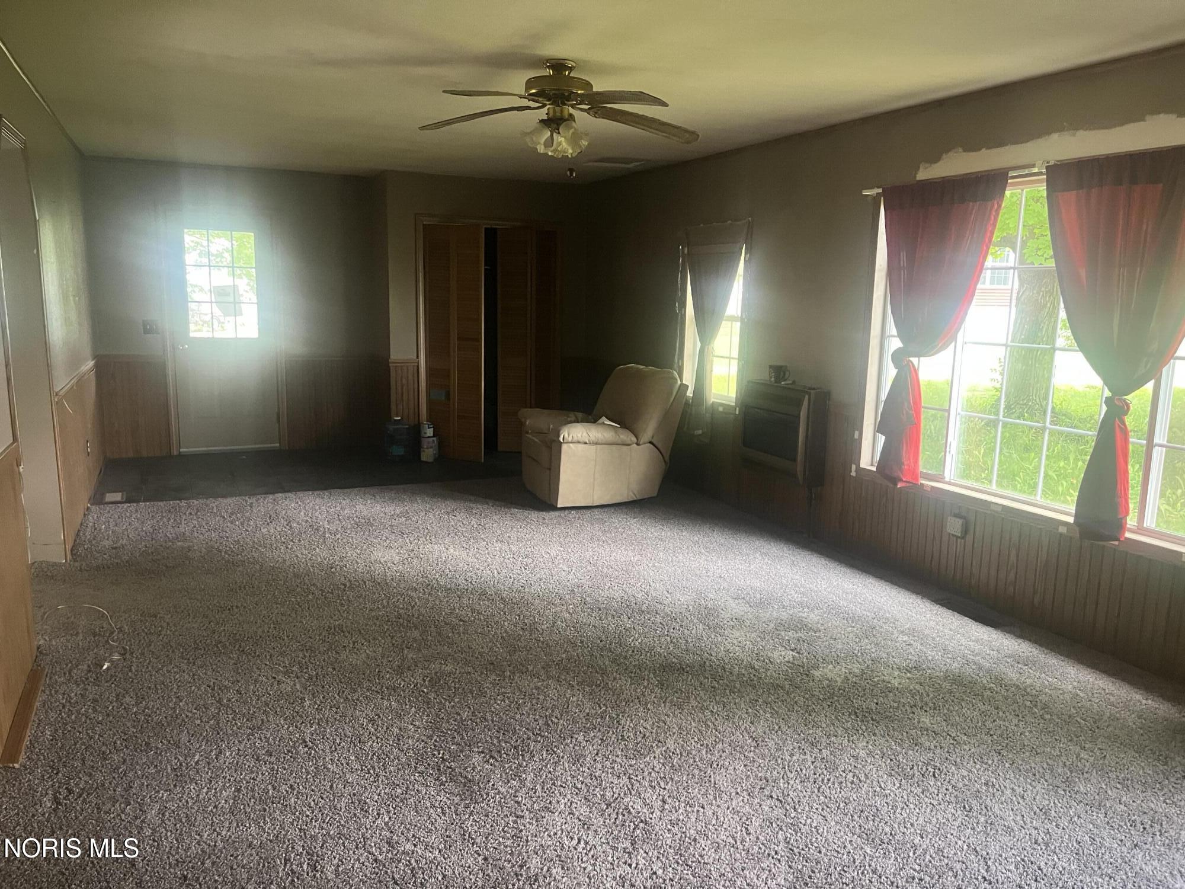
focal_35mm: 26
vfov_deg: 53.1
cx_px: 592
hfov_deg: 67.3
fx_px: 890
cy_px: 444
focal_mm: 5.1
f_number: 1.6
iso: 400
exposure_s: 1/60
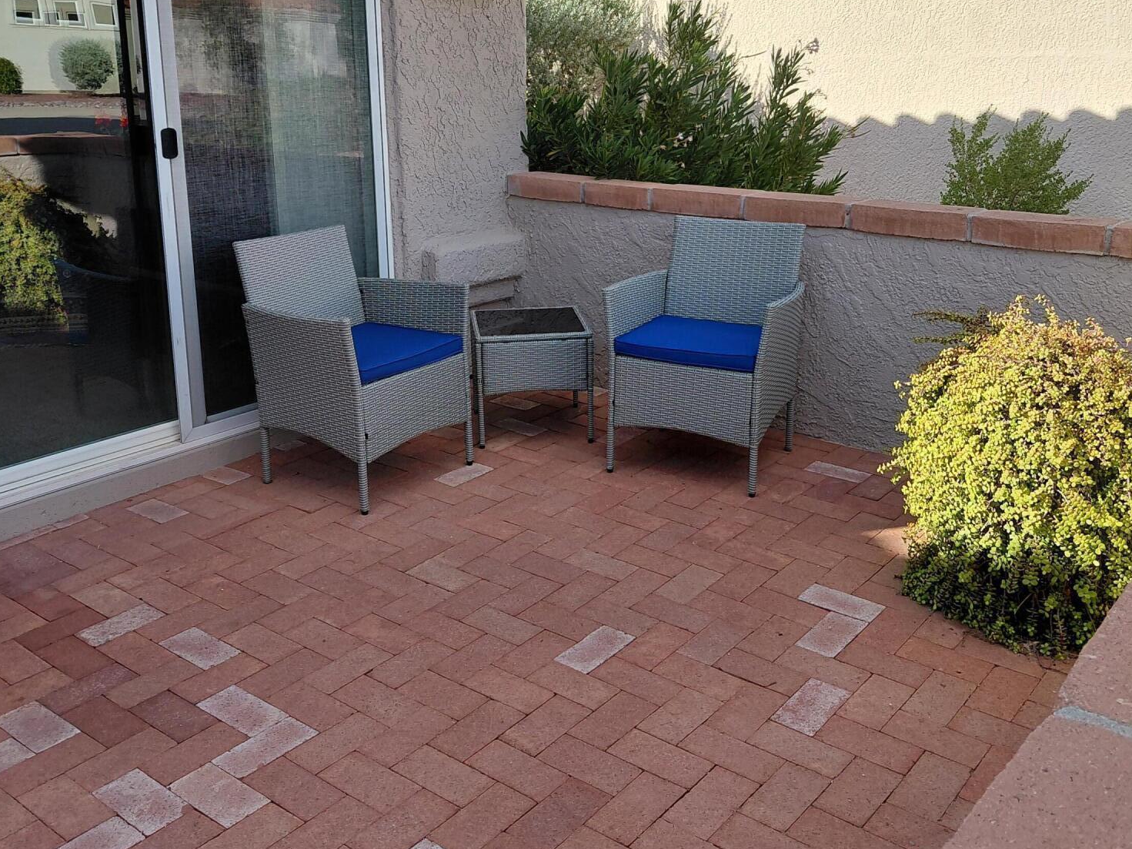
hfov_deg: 54.0
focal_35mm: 34
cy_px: 318
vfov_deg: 41.5
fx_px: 1112
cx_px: 560
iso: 50
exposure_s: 1/1292
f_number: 1.8
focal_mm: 4.69
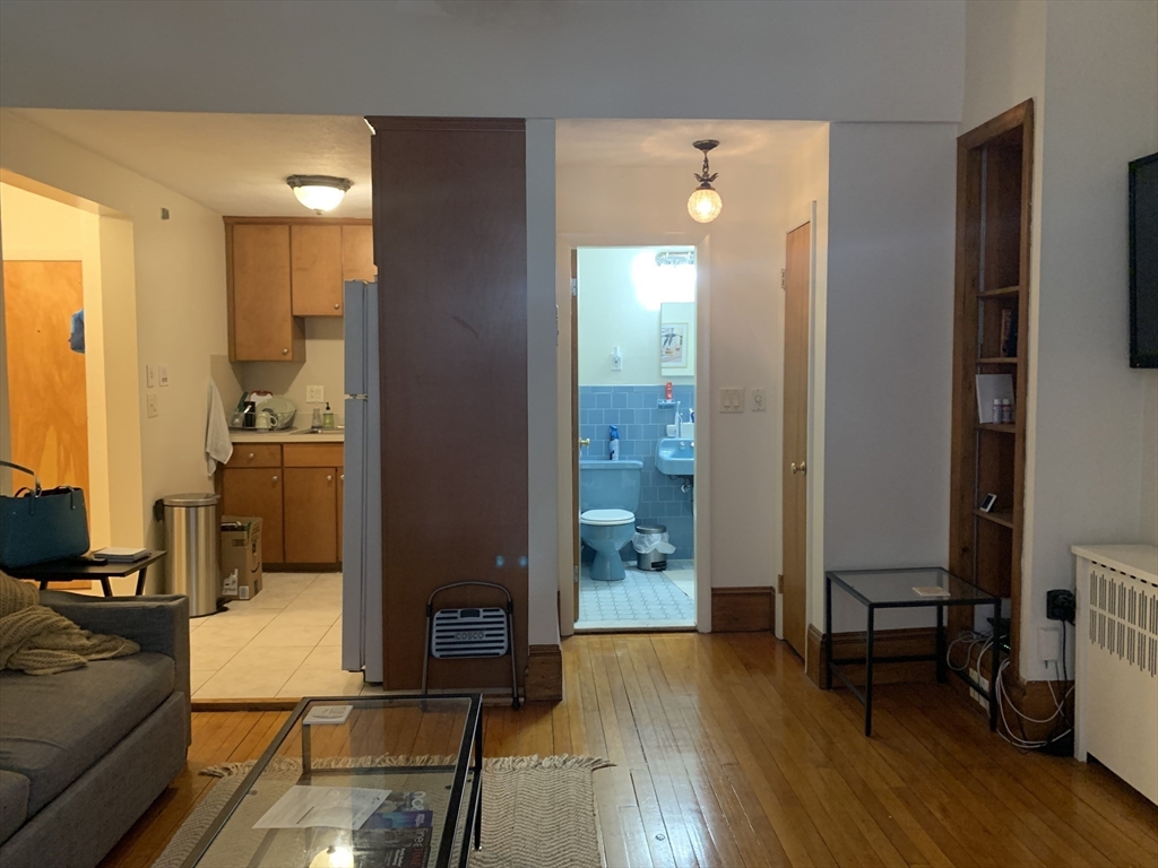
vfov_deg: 53.1
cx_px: 579
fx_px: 870
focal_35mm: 26
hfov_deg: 67.3
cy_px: 434
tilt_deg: -3.4
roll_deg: +0.3
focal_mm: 4.25
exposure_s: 1/40
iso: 250
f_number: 1.8
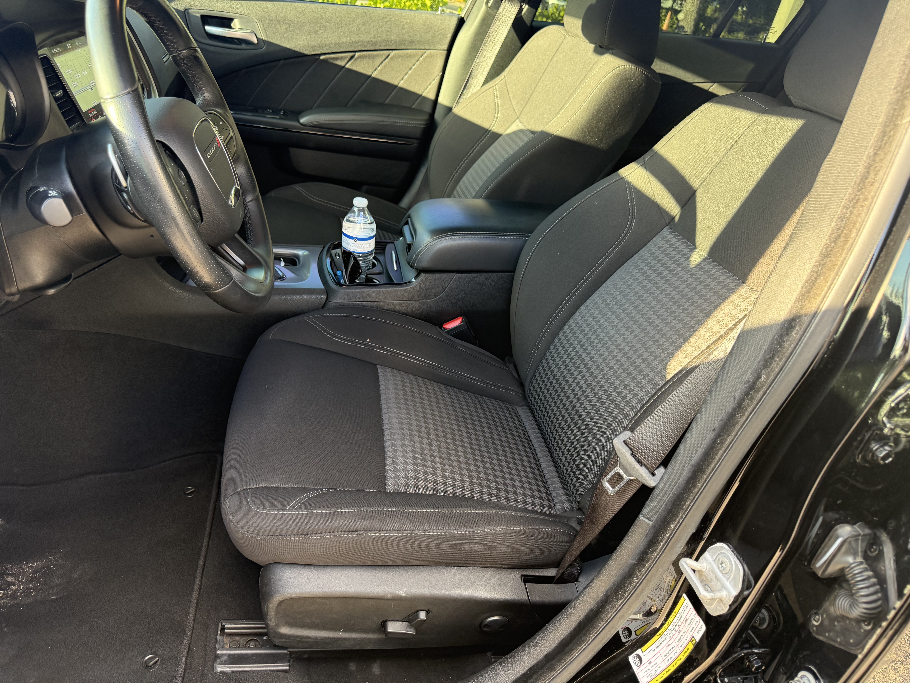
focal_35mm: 24
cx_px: 455
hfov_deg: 71.6
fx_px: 631
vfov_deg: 56.8
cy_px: 342
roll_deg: -11.6
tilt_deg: -30.0
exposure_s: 1/121
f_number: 1.78
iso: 160
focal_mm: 6.76
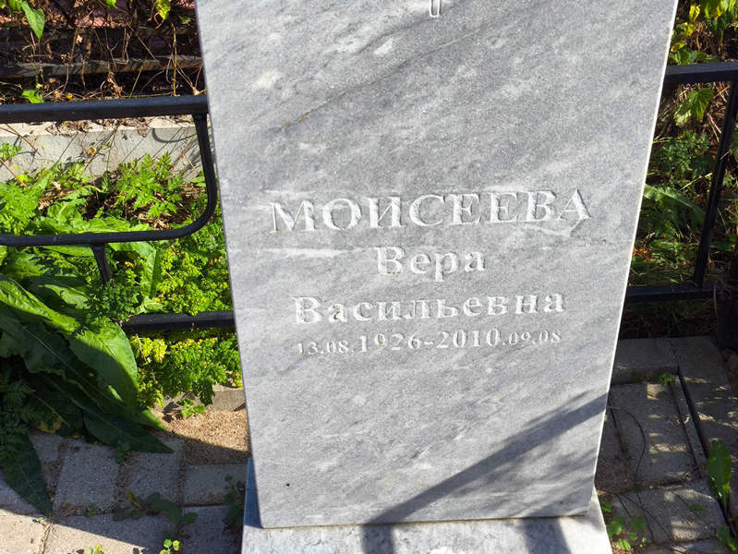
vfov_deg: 29.1
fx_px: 1066
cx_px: 369
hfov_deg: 38.2
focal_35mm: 50
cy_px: 277
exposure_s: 1/662
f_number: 1.7
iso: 50
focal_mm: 4.71
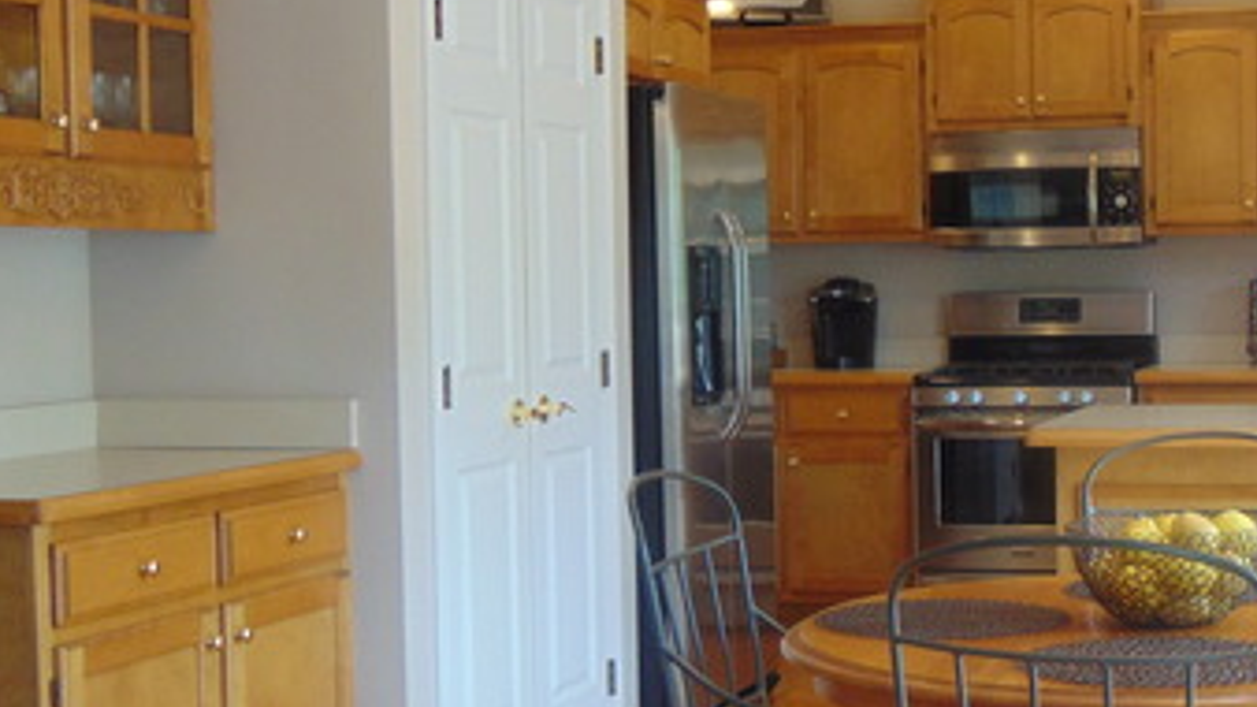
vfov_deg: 17.7
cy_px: 387
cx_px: 874
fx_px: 2266
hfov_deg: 30.7
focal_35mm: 68
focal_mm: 5.8
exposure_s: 1/30
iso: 100
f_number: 3.2
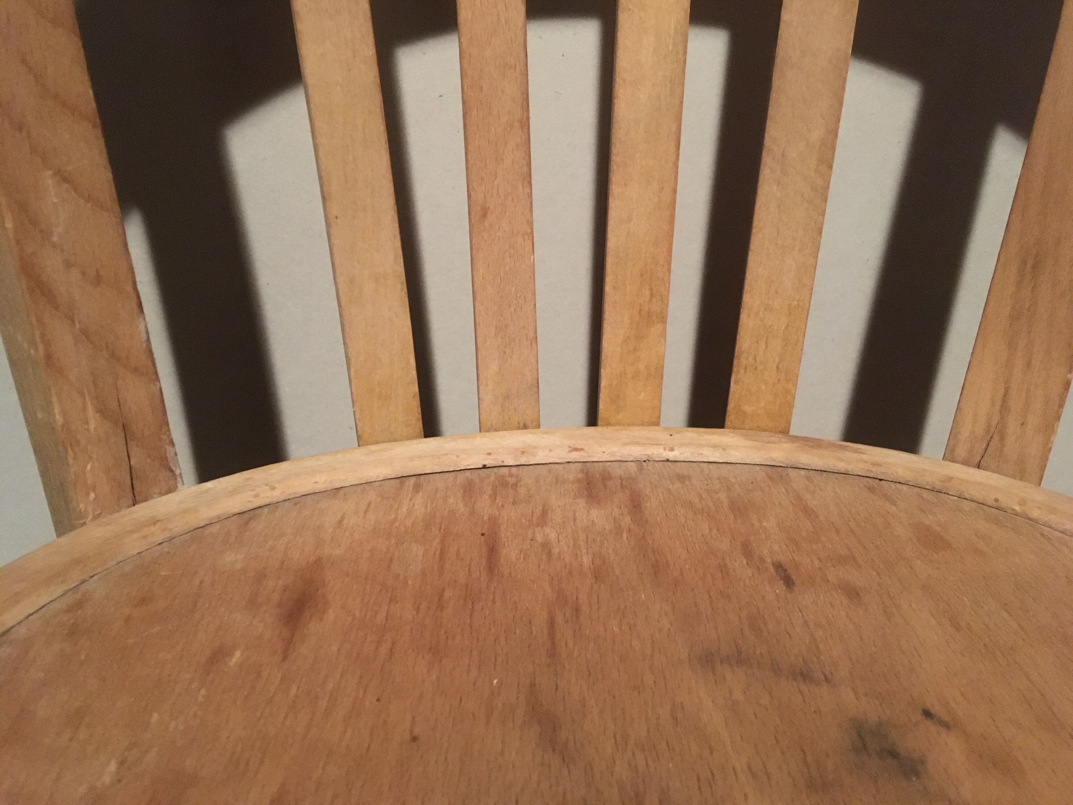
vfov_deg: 48.2
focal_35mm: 29
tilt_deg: -17.8
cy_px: 402
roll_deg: -0.4
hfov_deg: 61.7
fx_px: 899
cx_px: 536
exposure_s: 1/17
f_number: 2.2
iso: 640
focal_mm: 4.15
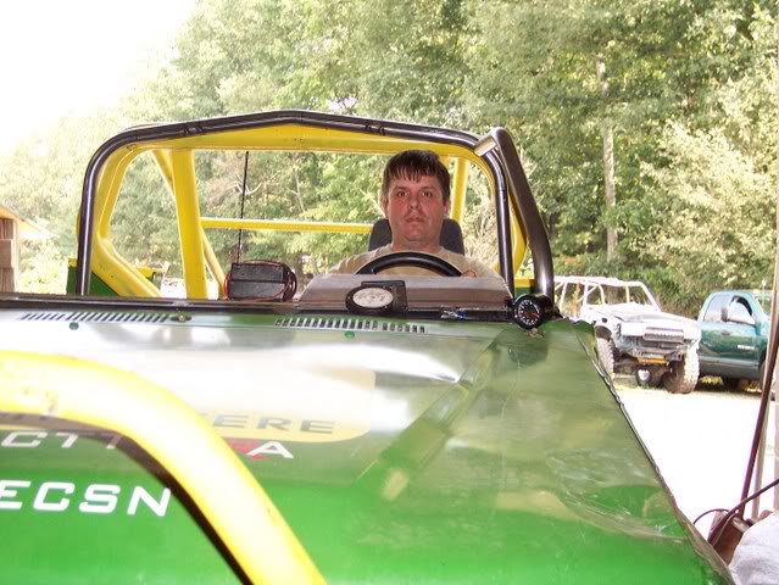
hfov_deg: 36.8
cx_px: 390
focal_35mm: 52
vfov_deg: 28.1
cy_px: 292
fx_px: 1171
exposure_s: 1/90
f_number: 3.4
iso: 140
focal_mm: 10.7
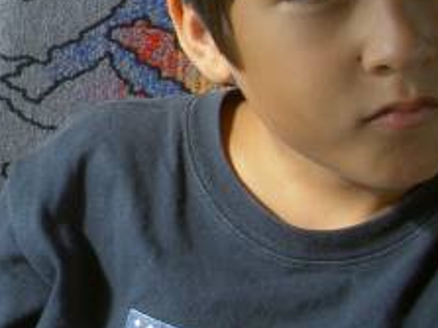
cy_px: 27
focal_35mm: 140
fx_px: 1770
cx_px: -163
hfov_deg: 13.5
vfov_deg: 10.5
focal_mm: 8
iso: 100
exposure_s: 1/125
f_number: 4.7
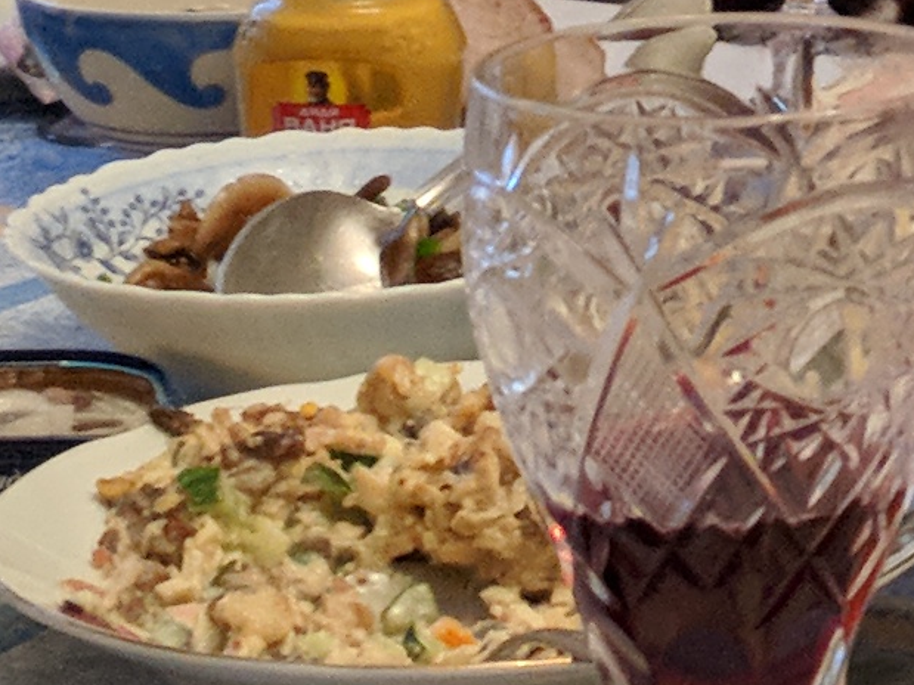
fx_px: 4488
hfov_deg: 11.0
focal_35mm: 170
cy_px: -751
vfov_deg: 8.2
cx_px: 1568
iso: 759
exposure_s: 1/50
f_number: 2
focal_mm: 4.67
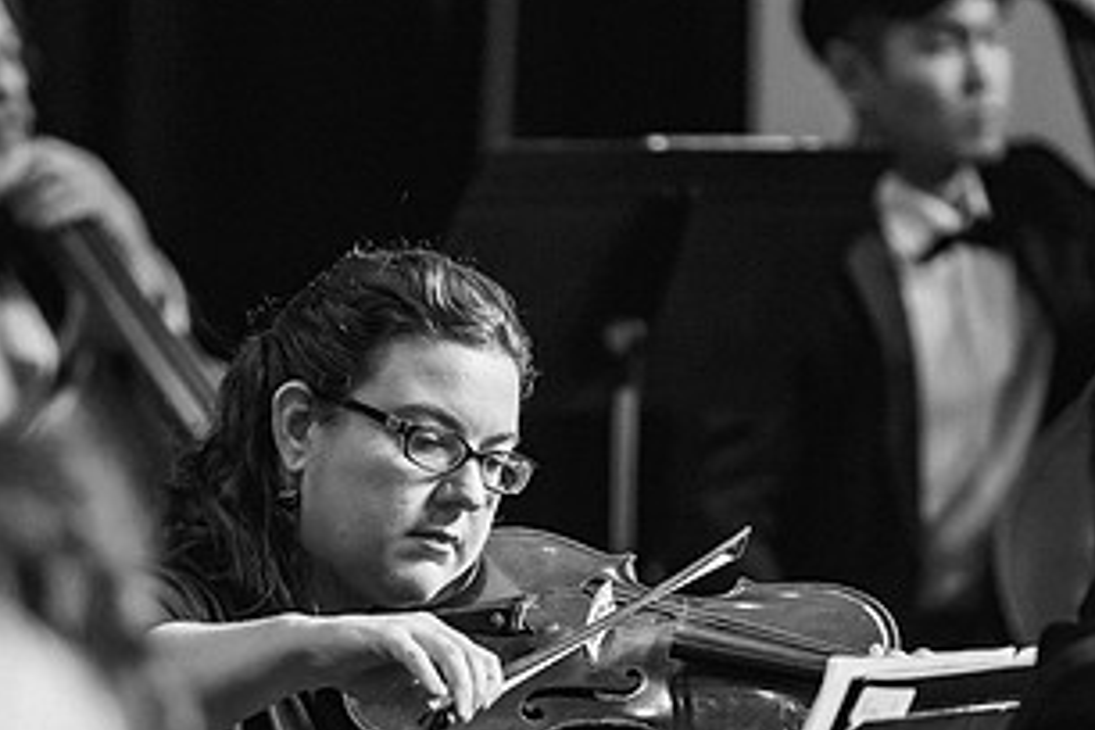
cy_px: 581
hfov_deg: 3.9
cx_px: 369
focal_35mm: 531
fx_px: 16150
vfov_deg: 2.6
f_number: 4
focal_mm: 280
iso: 5000
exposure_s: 1/250
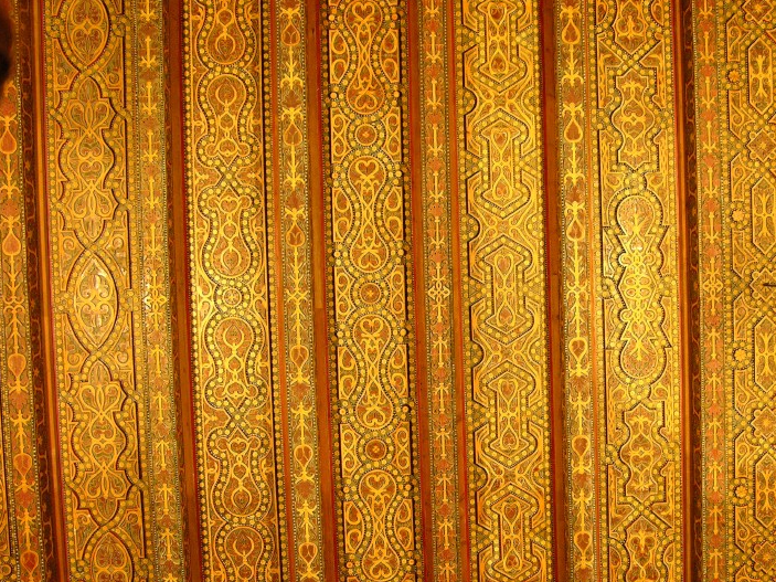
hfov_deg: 37.0
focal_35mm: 51
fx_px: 1143
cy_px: 347
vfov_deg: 28.5
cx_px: 535
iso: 200
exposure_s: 1/1.4
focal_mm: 8.9
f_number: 2.8
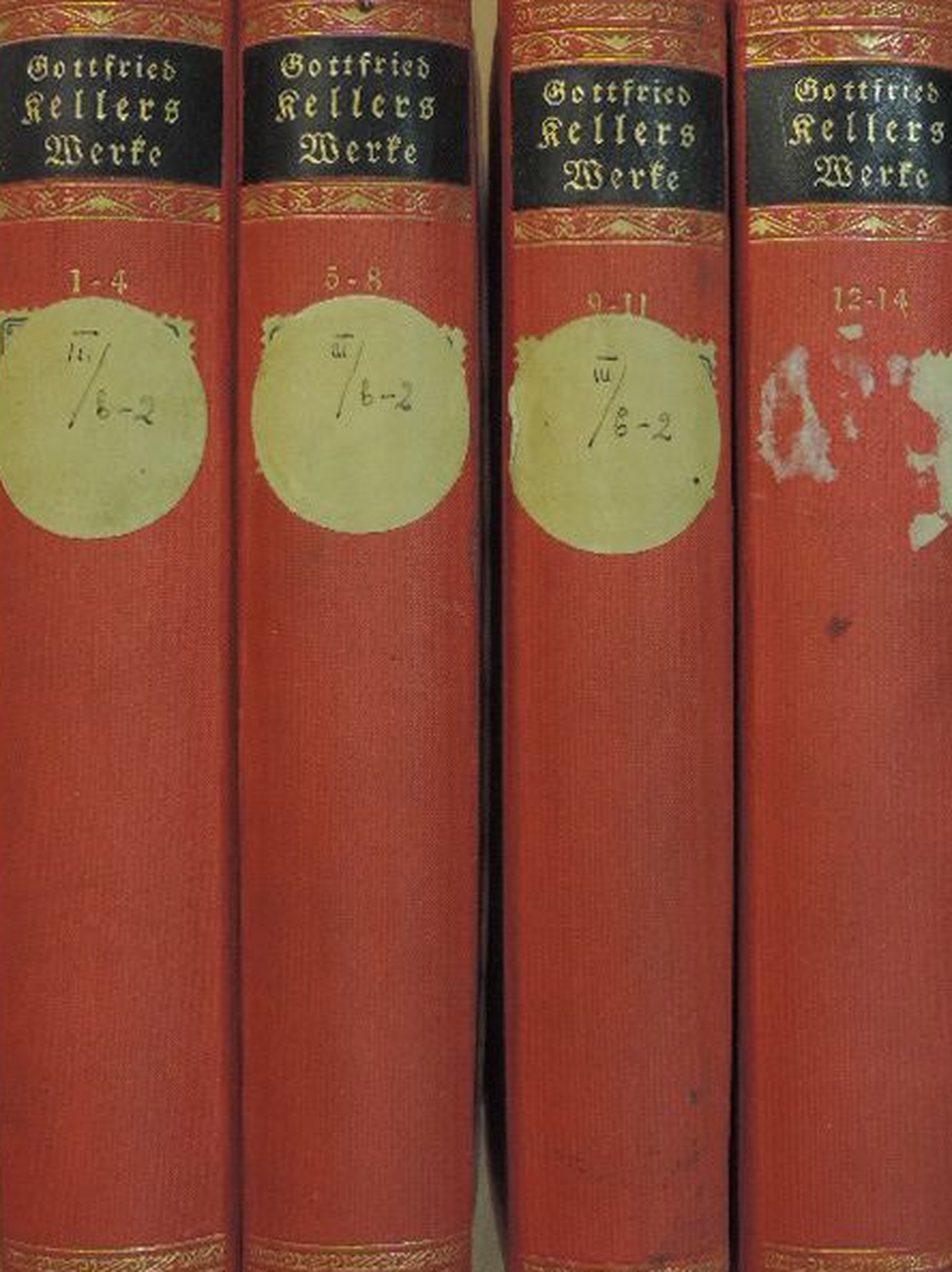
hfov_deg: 27.0
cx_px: 491
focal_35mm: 54
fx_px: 1982
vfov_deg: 35.6
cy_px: 635
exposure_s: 1/100
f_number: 3.6
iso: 640
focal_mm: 8.9
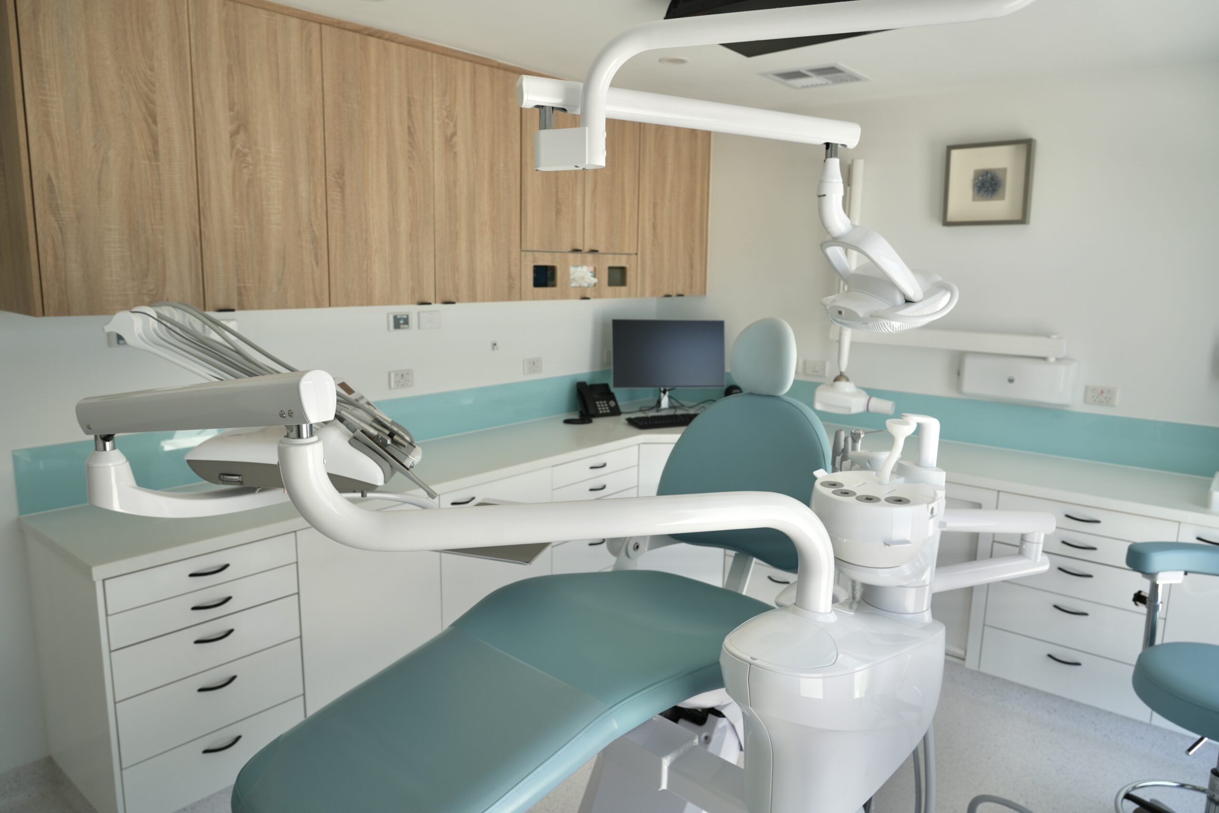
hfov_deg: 73.7
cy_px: 406
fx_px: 813
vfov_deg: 53.1
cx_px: 610
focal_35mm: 24
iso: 100
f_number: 5.6
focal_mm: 24
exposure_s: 1/60
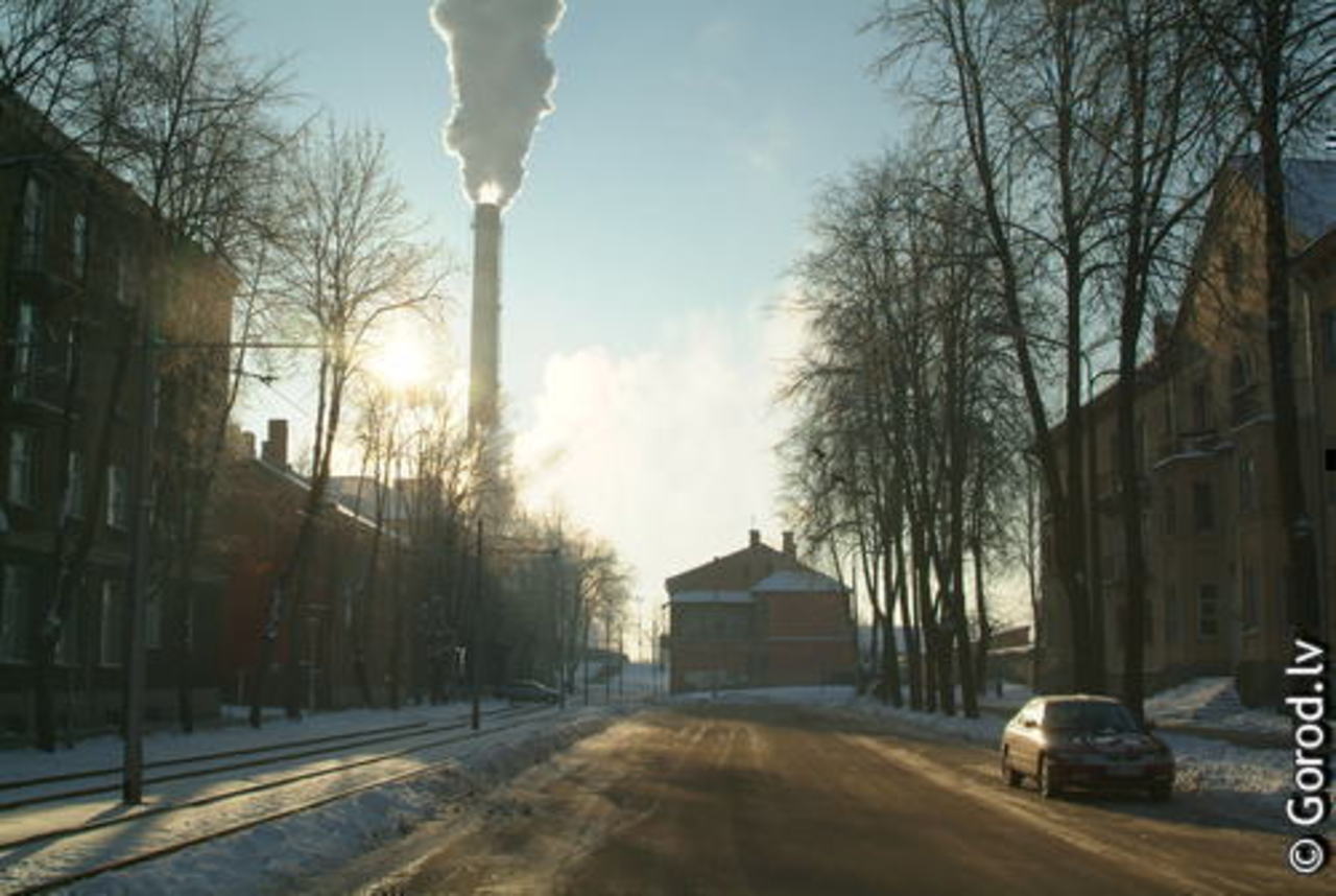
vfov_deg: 32.0
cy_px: 448
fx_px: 1561
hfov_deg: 46.3
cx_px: 668
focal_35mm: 42
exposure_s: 1/1500
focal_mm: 28
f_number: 9.5
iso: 400
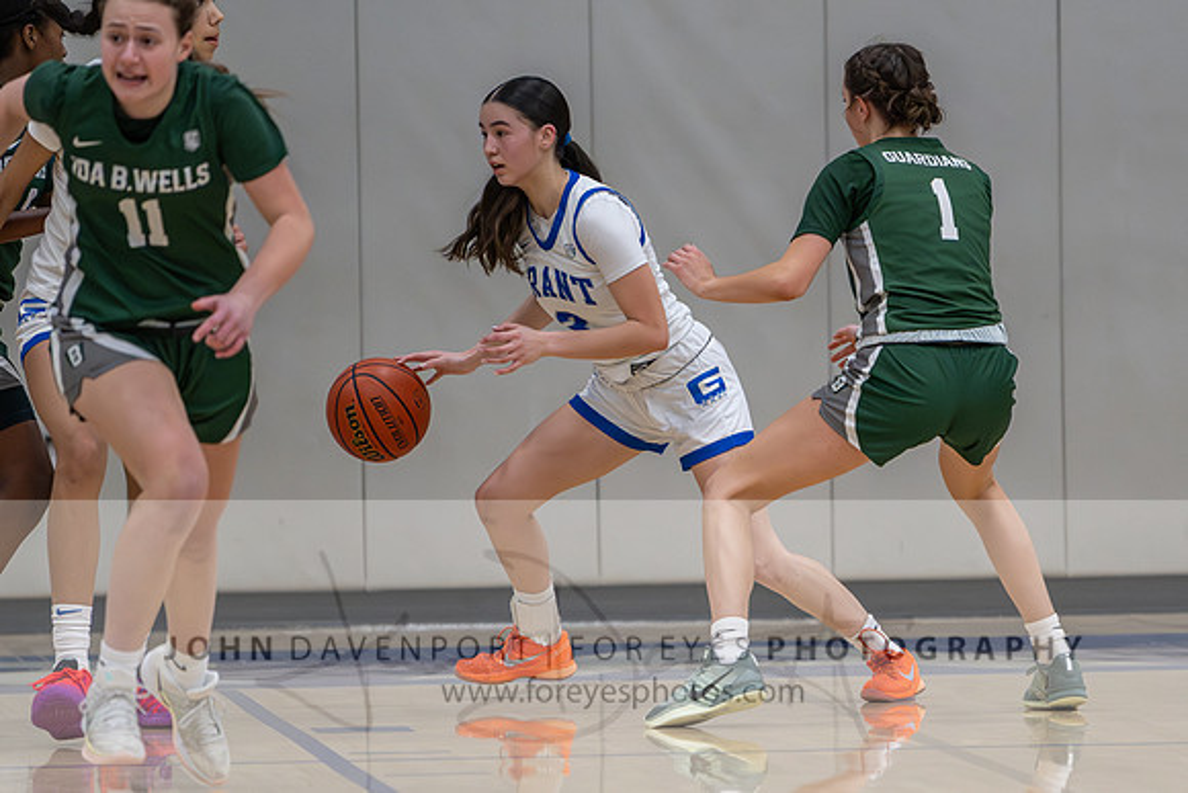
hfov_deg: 5.3
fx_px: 12715
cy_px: 514
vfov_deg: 3.6
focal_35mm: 385
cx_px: 778
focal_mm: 200
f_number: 2.8
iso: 4500
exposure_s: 1/1000
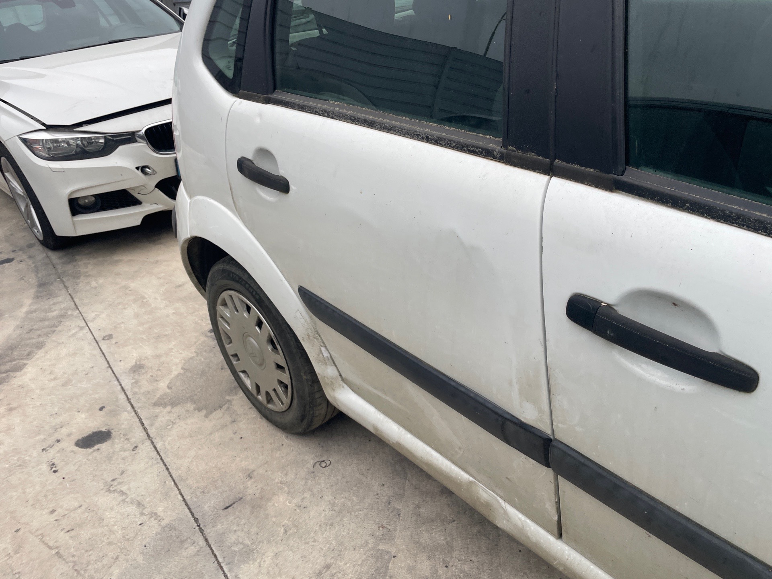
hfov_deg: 67.3
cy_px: 290
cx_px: 386
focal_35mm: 26
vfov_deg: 53.1
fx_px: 580
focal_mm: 4.2
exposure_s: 1/463
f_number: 1.6
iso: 32
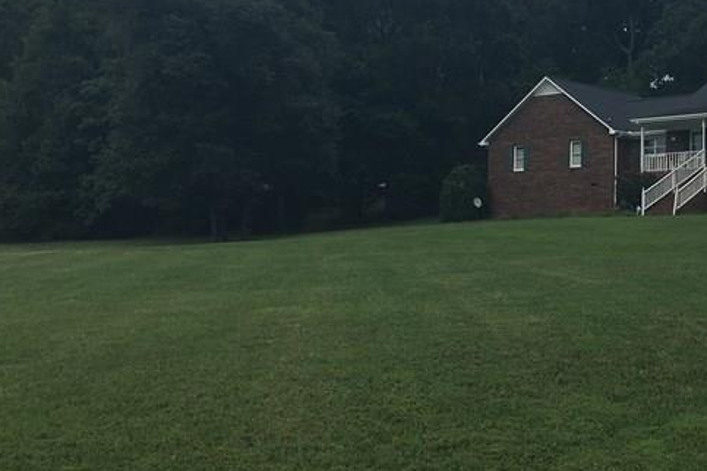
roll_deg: -0.6
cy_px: 173
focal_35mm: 64
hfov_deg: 29.2
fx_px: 1257
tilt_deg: +5.6
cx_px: 720
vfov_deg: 21.2
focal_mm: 4.15
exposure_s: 1/1148
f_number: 2.2
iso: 25
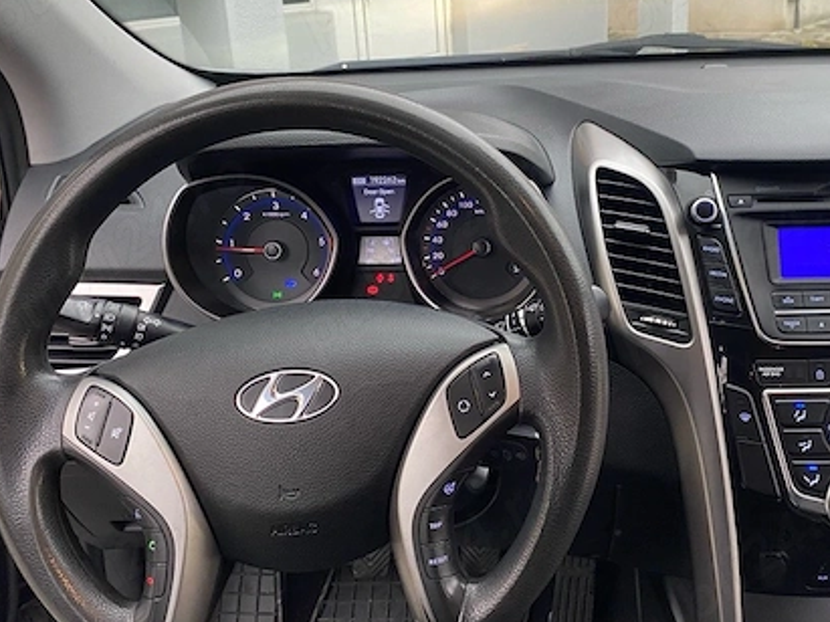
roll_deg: +1.0
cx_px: 511
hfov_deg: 48.6
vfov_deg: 37.6
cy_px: 265
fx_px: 911
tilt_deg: -18.8
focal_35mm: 38
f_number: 1.8
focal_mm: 4.25
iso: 125
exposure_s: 1/90
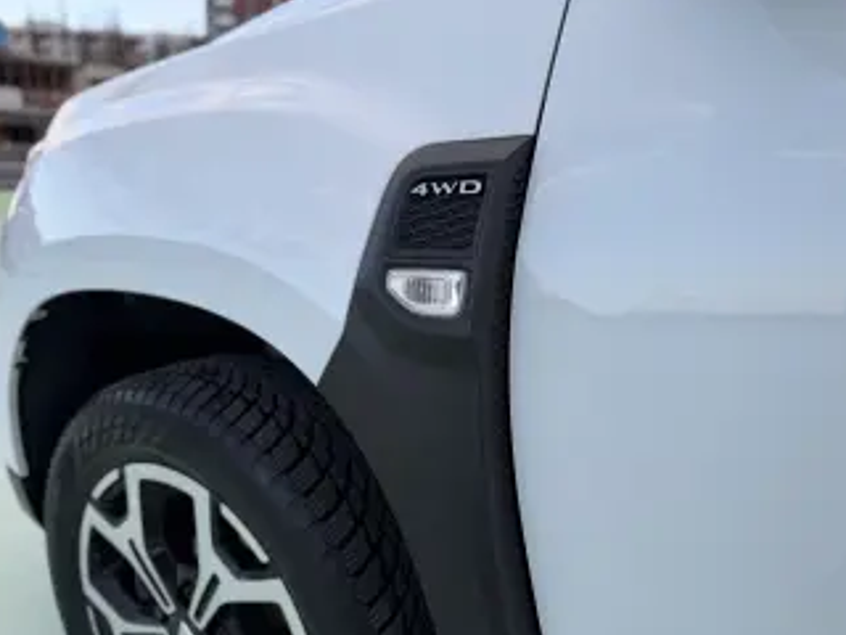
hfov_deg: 65.3
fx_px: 660
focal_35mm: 27
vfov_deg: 51.3
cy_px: 349
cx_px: 410
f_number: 1.78
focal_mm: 6.76
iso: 80
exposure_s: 1/342
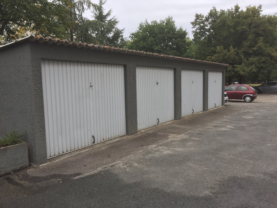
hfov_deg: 61.7
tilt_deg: -7.3
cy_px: 104
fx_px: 232
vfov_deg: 48.2
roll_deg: -0.1
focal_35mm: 29
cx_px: 138
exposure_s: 1/520
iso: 32
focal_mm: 4.15
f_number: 2.2
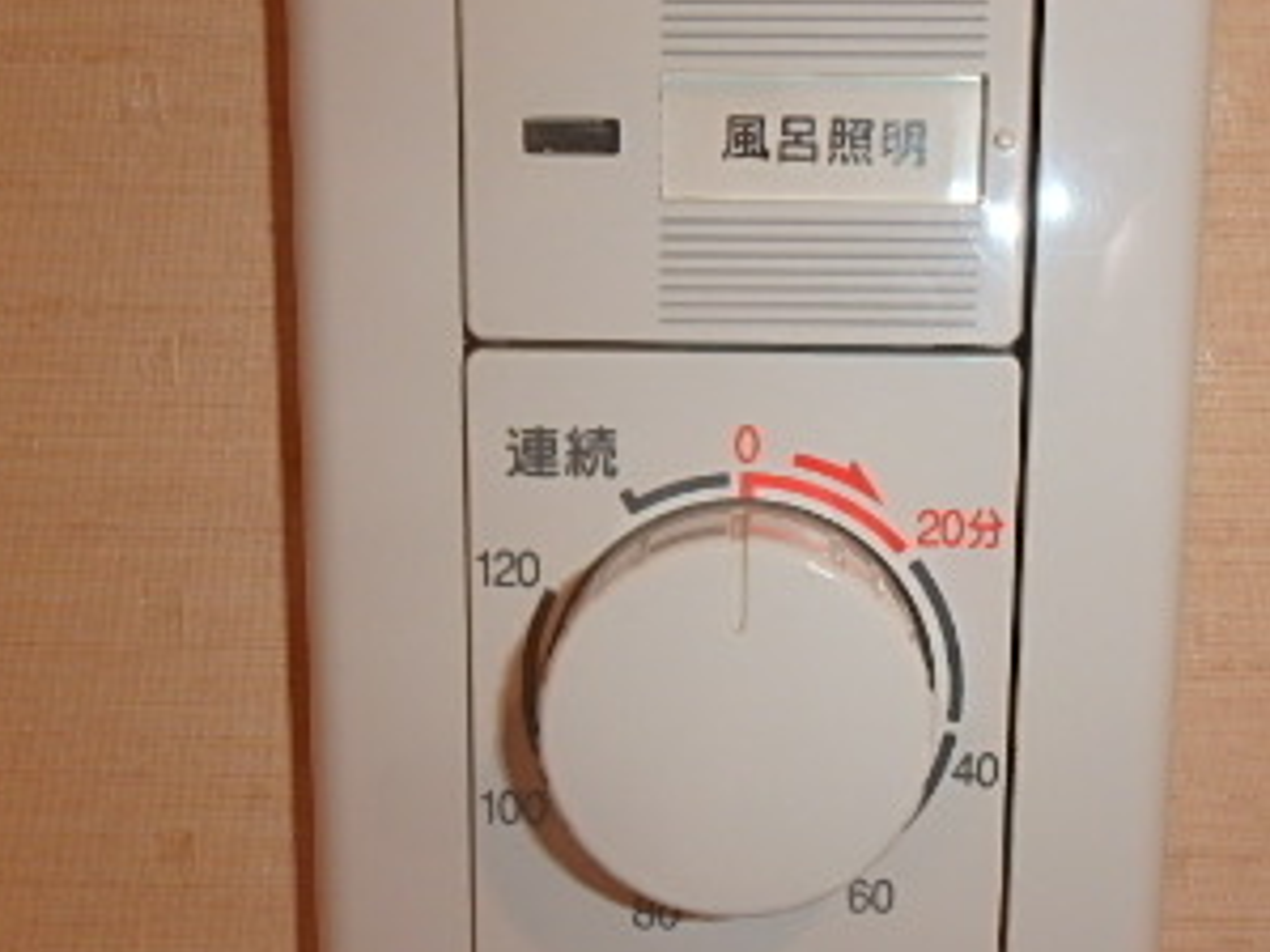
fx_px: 1650
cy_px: 527
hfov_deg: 41.9
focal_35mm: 45
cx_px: 752
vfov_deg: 32.1
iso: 160
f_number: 6
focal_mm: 3.7
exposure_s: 1/30
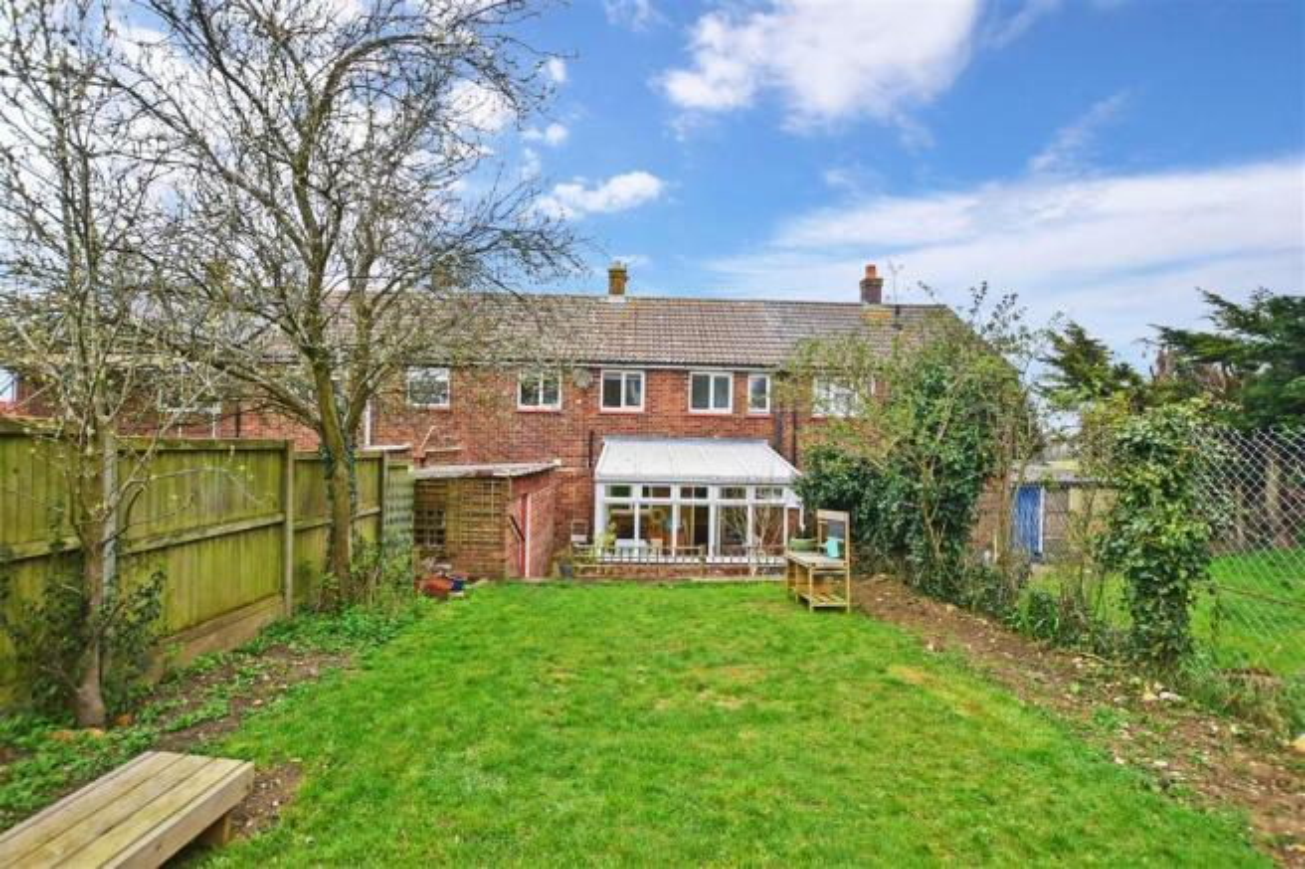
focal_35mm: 15
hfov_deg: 100.4
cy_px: 434
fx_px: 544
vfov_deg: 77.3
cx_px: 652
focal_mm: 10
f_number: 7.1
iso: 400
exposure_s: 1/500
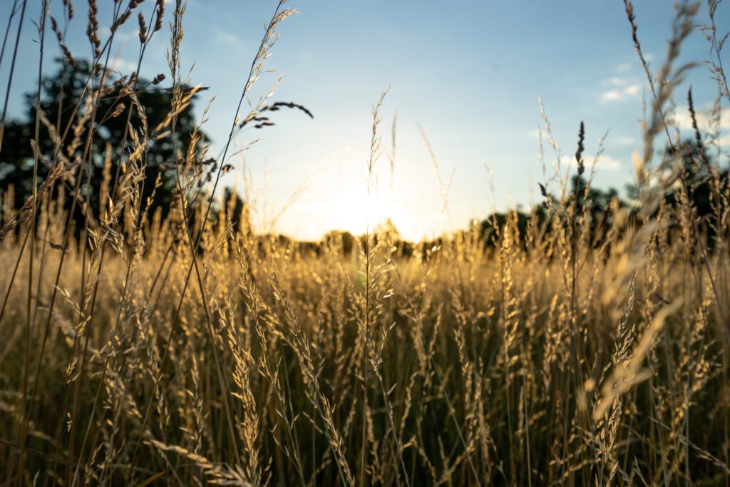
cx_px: 365
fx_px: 710
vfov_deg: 37.9
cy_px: 244
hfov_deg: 54.4
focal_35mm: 35
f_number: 8
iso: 100
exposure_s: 1/500
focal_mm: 35
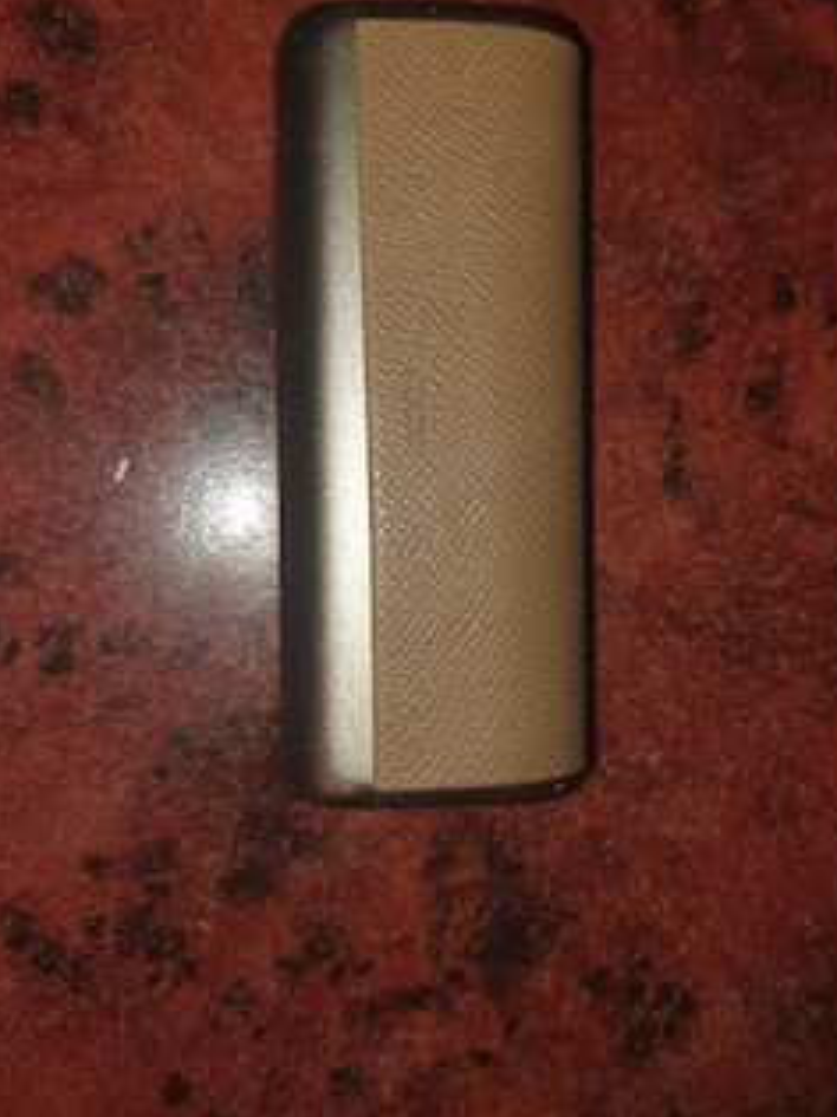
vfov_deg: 55.3
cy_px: 528
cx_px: 514
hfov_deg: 42.6
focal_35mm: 33
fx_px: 1065
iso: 50
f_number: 1.5
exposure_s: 1/133
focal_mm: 4.32
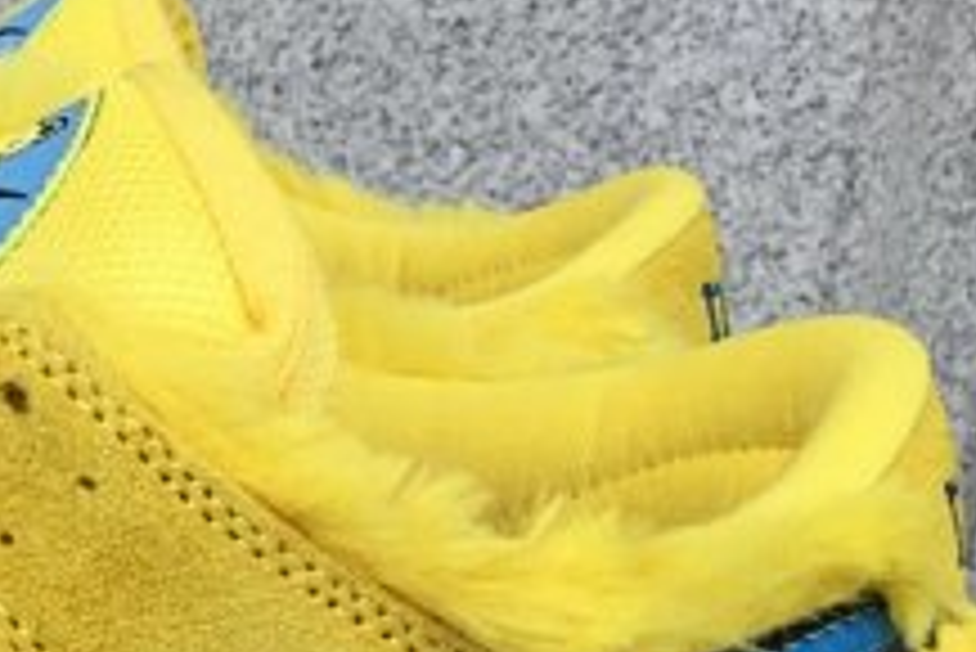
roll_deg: -2.8
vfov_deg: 14.2
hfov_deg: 20.3
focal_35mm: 95
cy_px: 643
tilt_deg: -20.9
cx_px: -153
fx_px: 2577
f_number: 2.4
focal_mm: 3.3
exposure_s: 1/431
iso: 25
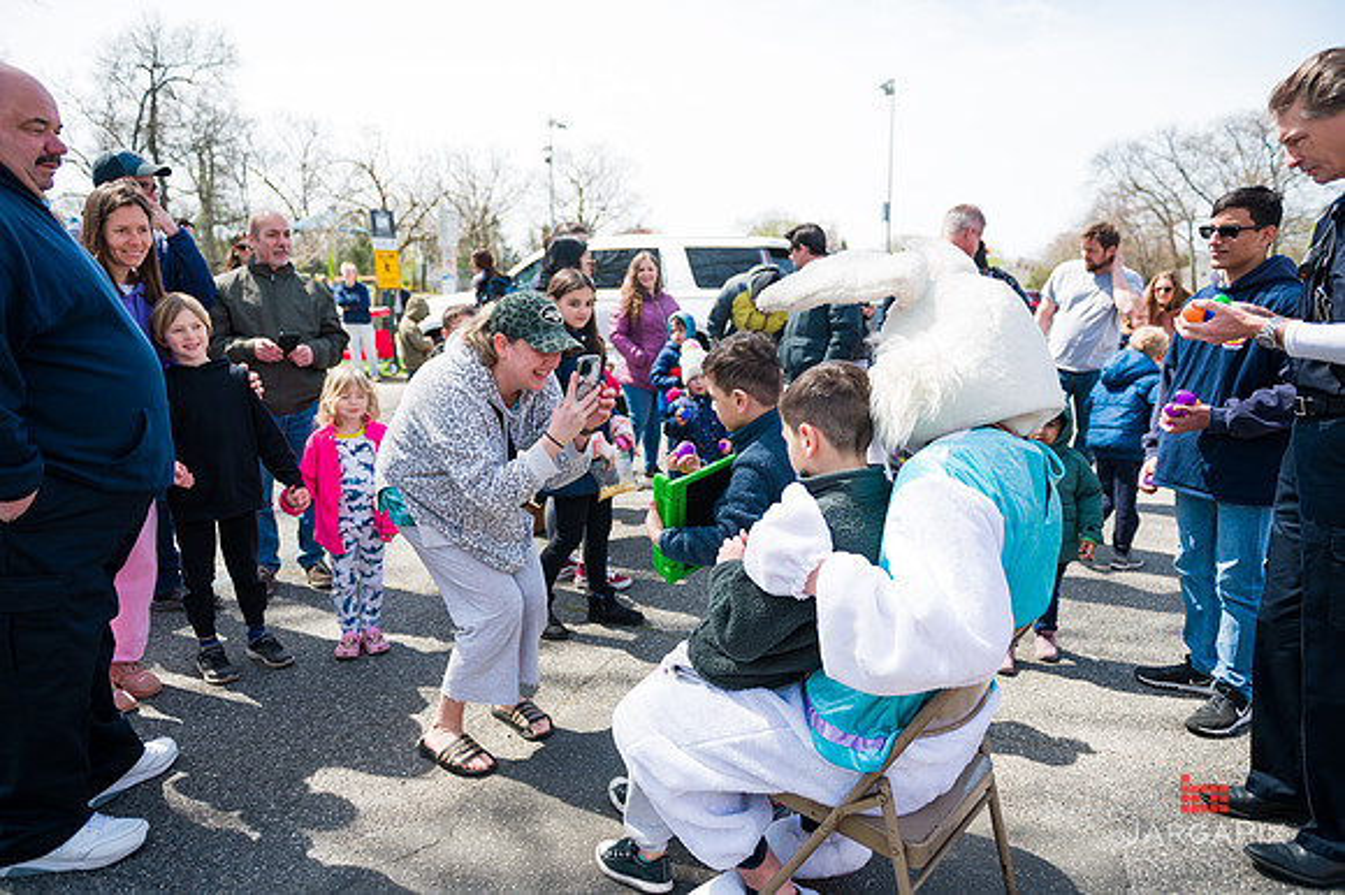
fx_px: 896
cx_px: 672
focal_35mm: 24
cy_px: 448
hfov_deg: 73.8
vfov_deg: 53.1
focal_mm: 24
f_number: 4
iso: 200
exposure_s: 1/1600
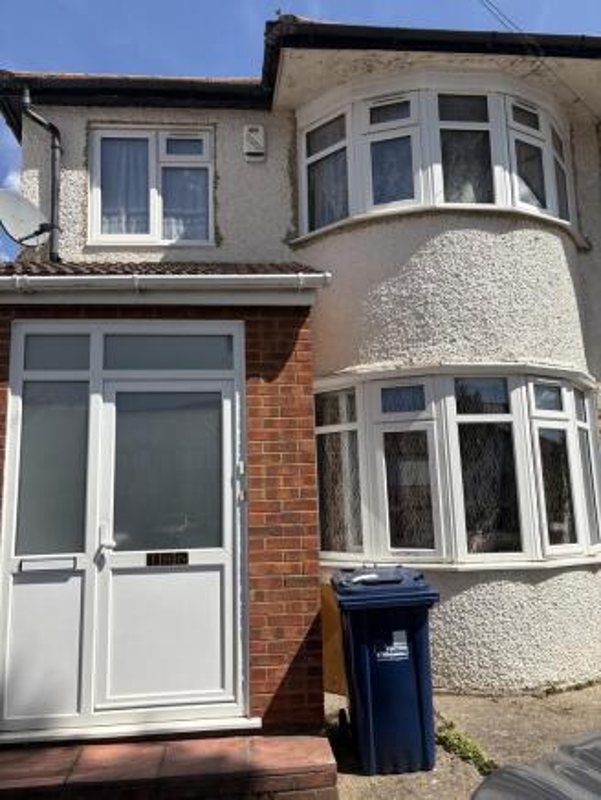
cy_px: 400
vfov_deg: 67.3
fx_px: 602
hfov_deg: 53.1
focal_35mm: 26
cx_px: 300
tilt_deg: +8.7
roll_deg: +1.4
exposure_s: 1/4608
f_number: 1.6
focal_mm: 5.96
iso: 50
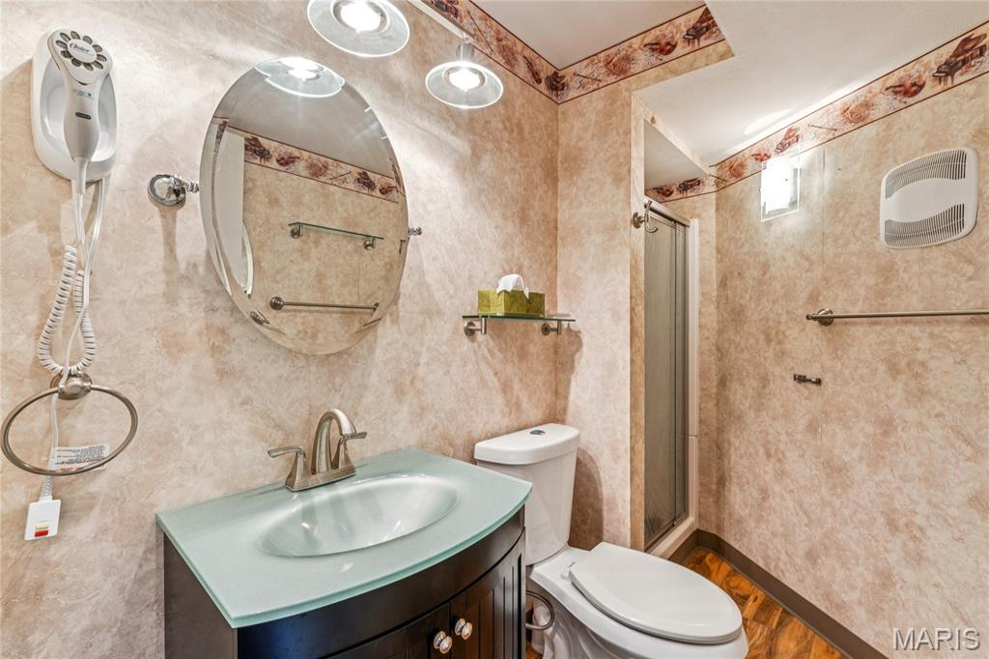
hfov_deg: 97.1
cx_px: 494
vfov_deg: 74.1
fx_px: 437
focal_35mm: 16
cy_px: 330
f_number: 13
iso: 320
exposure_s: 1.3
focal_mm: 15.9
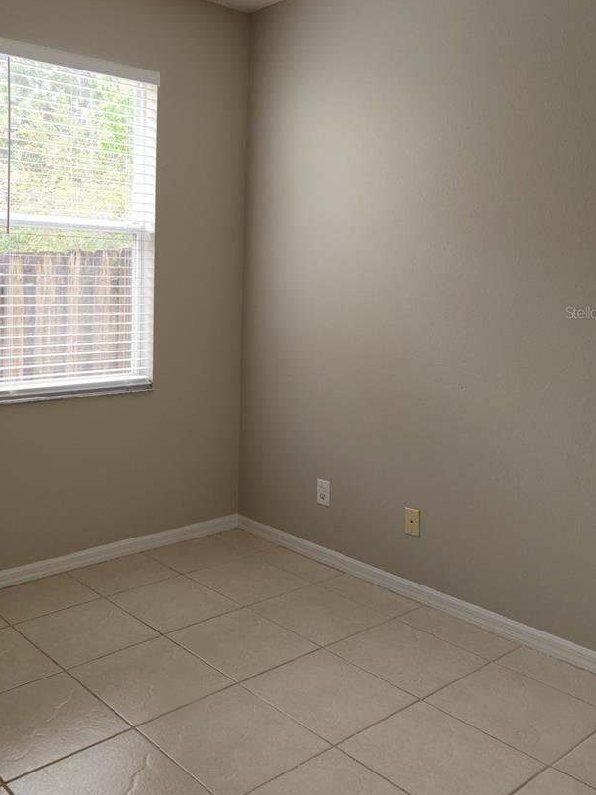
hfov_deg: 41.2
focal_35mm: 34
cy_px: 312
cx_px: 194
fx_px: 781
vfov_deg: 53.5
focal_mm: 5.4
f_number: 1.8
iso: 20
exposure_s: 1/60
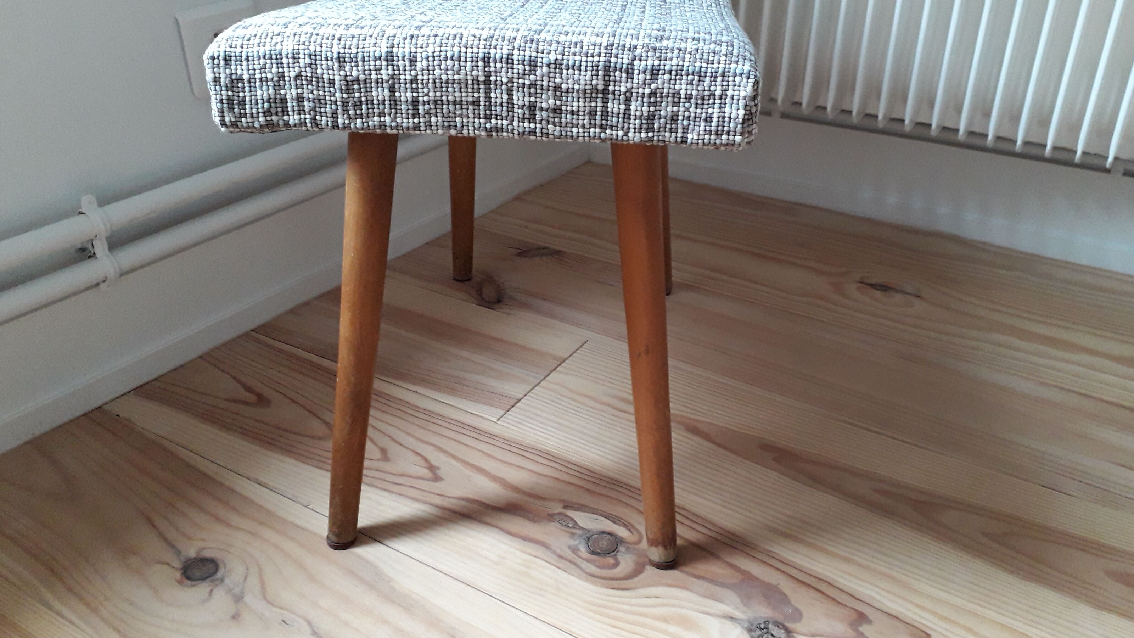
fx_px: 902
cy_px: 282
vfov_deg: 38.9
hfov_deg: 64.3
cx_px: 571
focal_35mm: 30
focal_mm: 3.6
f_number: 1.9
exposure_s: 1/50
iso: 250
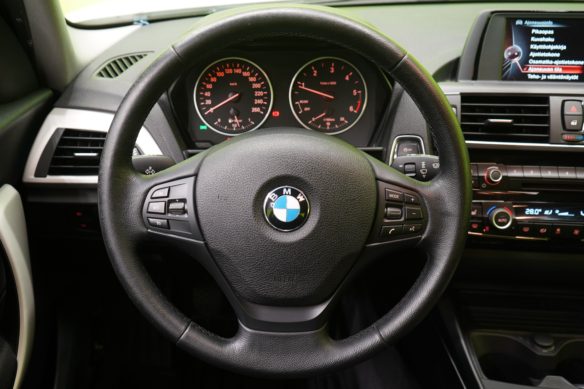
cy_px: 200
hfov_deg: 51.9
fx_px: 600
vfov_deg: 35.9
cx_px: 289
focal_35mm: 37
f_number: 5
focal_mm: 34
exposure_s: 1/15
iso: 1250
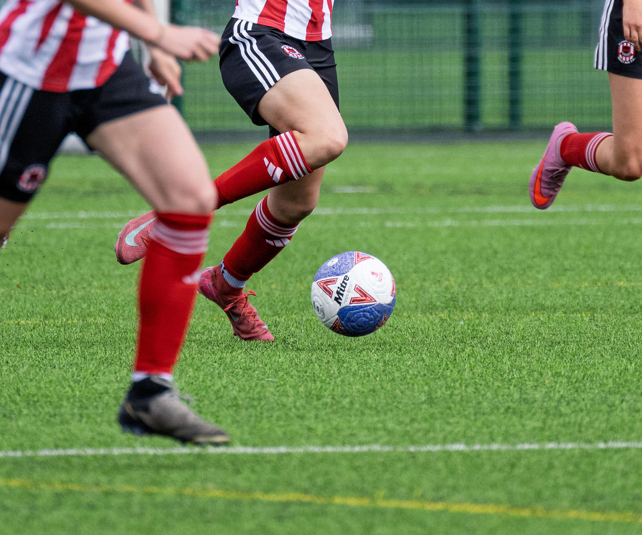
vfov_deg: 1.4
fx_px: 22510
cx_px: 314
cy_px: -63
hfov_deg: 1.6
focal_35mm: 1166
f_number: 5.6
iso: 720
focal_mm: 400
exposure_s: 1/2000
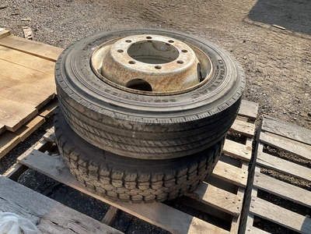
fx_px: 261
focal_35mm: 29
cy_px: 117
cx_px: 156
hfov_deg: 61.7
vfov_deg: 48.2
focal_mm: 3
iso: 25
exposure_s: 1/929
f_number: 1.8
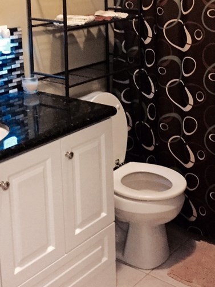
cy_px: 68
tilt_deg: -10.0
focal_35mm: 59
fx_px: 489
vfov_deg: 32.0
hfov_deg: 24.8
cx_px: 128
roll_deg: +1.8
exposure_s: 1/15
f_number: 2.2
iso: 320
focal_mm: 4.15
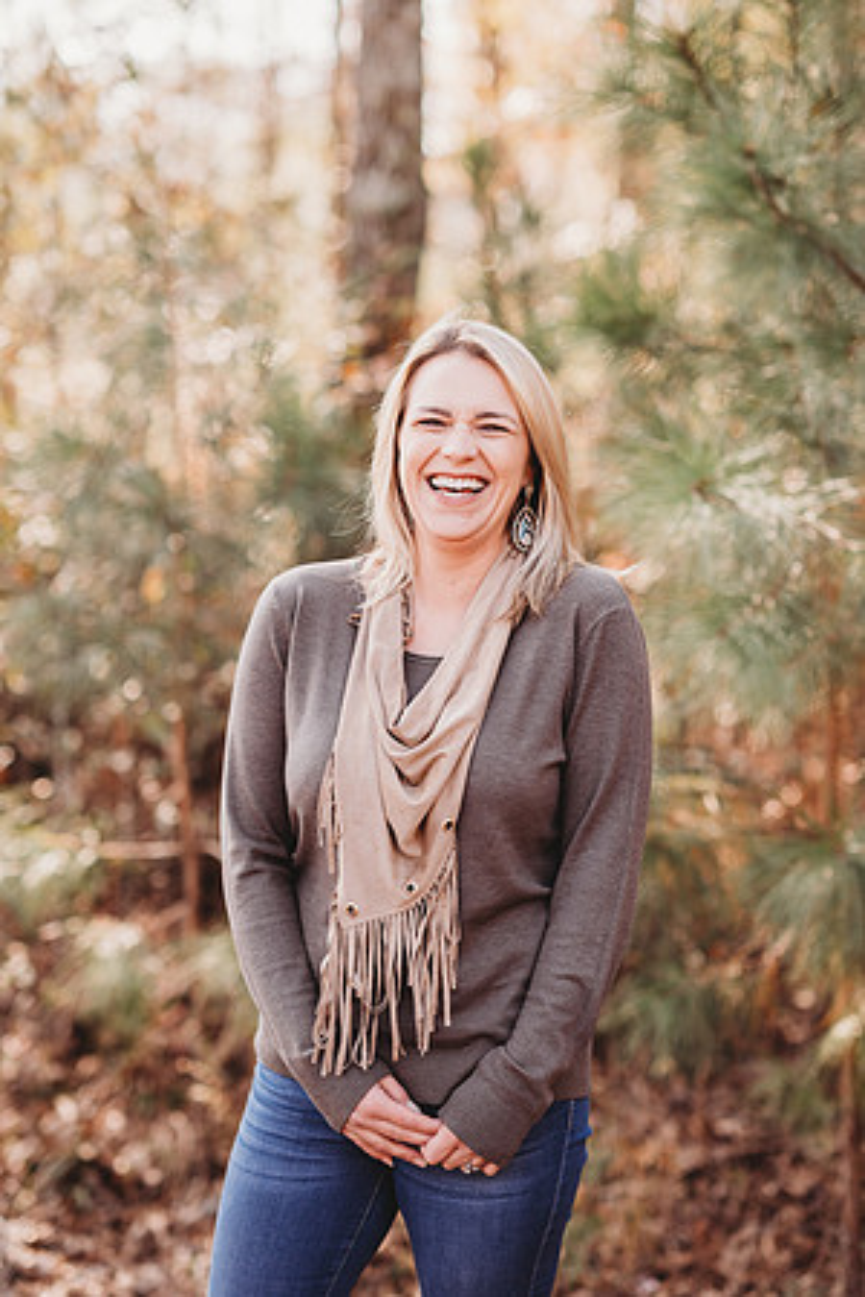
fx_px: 3063
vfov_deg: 23.9
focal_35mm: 85
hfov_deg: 16.1
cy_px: 648
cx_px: 432
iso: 100
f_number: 2.2
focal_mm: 85
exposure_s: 1/320
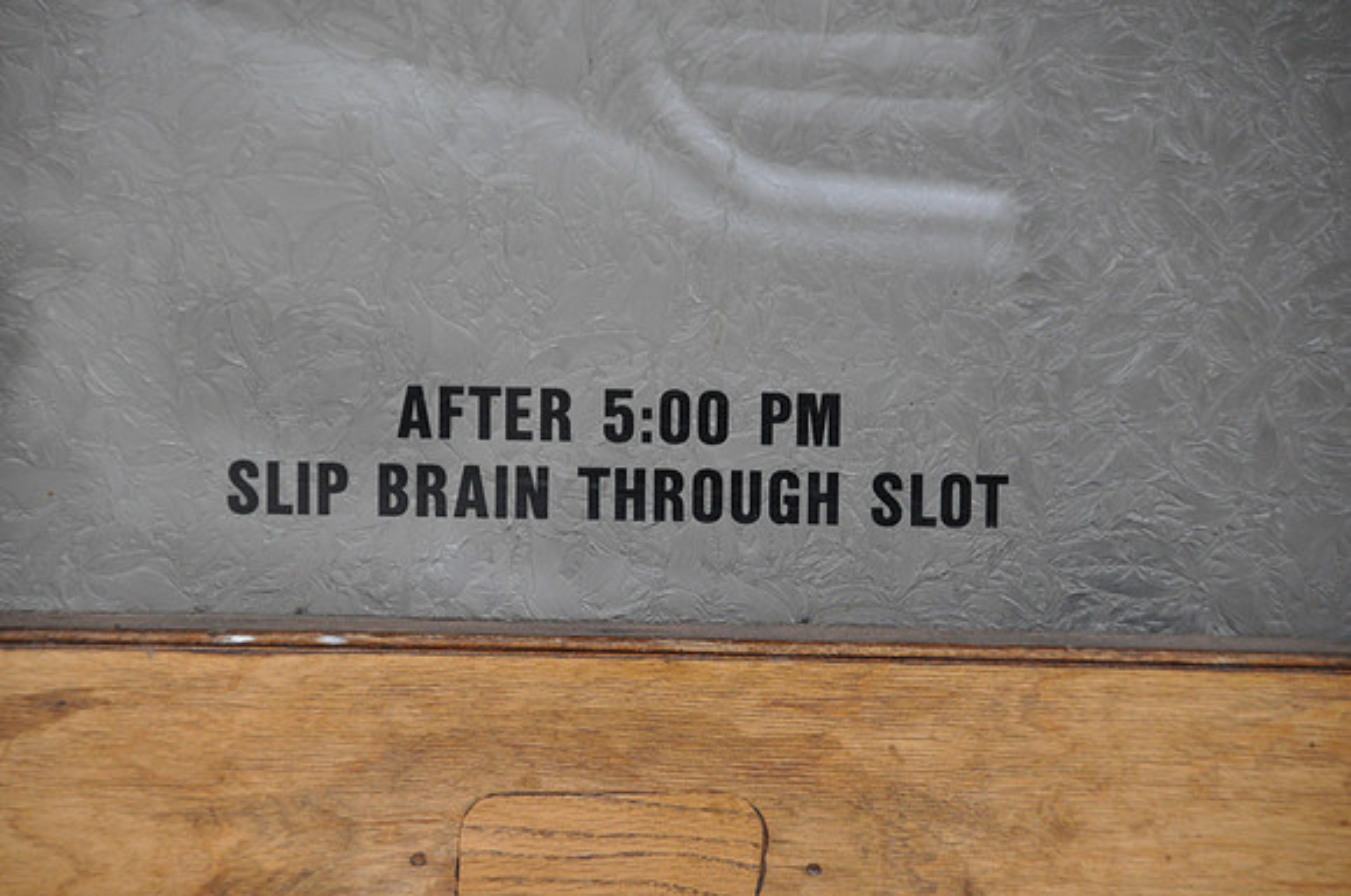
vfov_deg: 4.7
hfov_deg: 7.1
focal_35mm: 292
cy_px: 448
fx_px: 10961
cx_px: 676
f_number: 6
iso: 1600
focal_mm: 195
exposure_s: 1/80
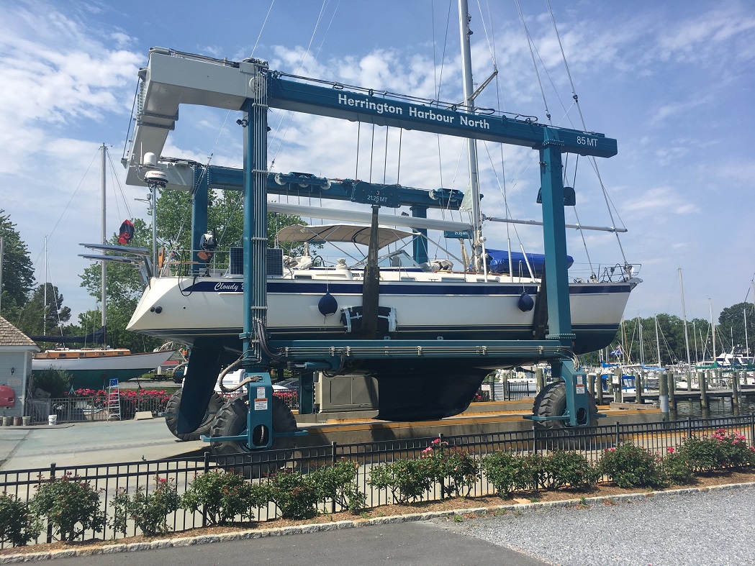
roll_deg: +0.6
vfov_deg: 48.2
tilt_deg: +8.5
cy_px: 283
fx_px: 633
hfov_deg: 61.7
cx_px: 378
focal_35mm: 29
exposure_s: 1/1789
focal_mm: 4.15
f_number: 2.2
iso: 25
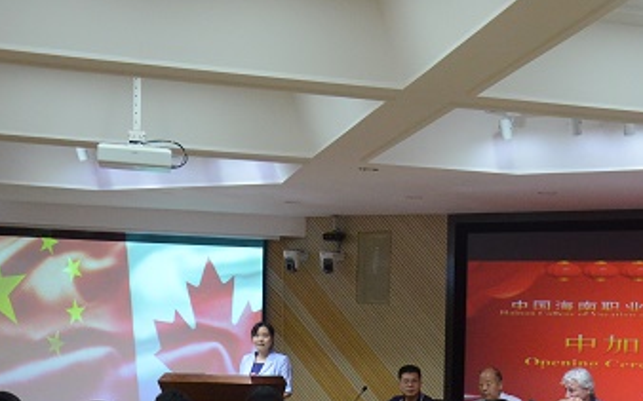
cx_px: 575
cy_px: 421
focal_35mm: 79
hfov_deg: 25.4
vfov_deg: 16.1
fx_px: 1385
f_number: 6.3
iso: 2000
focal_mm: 25
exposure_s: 1/80
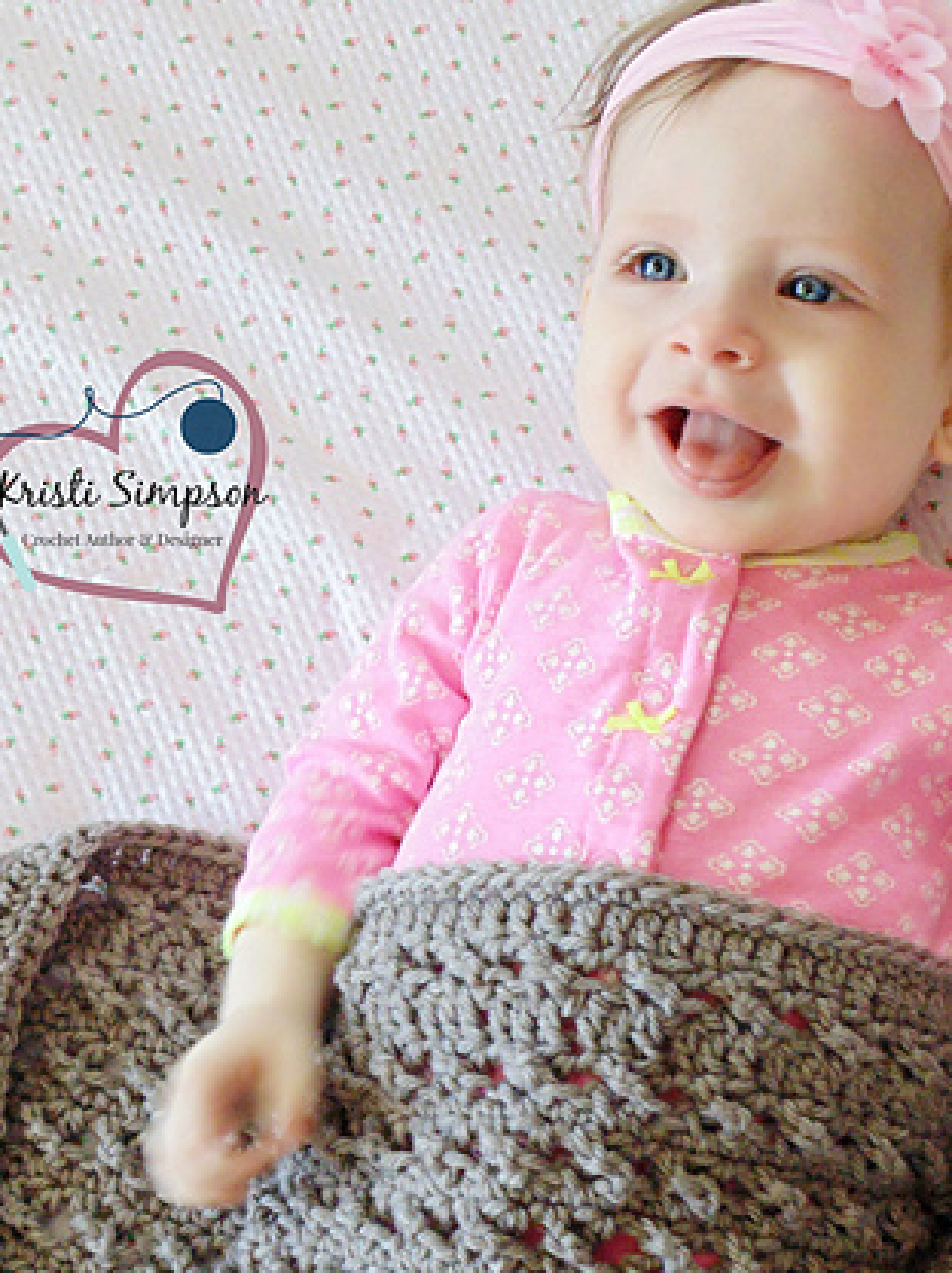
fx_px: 2314
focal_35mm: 63
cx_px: 665
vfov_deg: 30.3
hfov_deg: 23.1
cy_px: 943
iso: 250
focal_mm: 7.4
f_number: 3.6
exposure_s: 1/30
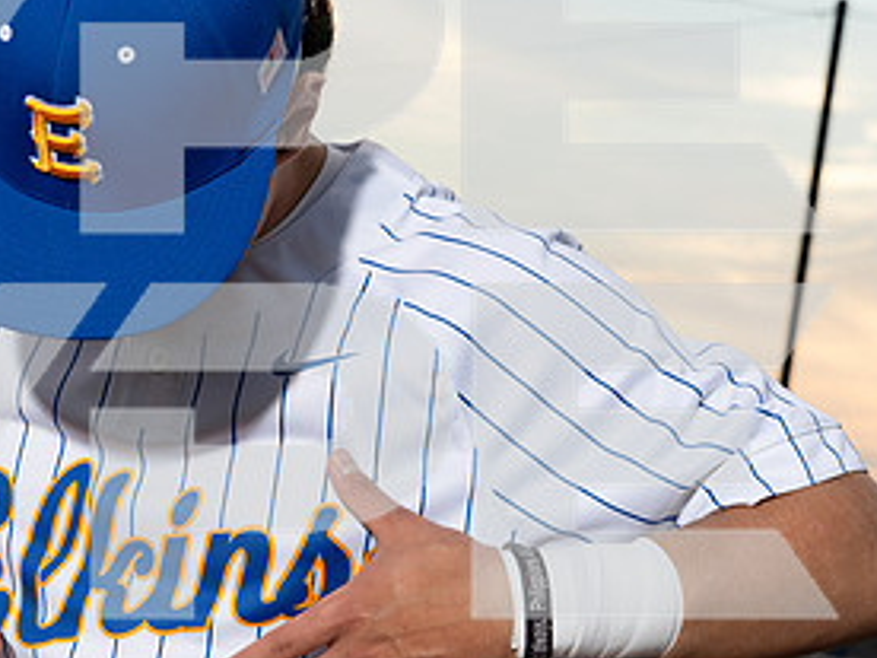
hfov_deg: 19.0
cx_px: 29
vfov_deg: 14.6
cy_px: 453
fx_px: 2559
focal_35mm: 101
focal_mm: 50
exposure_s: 1/250
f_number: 7.1
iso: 250
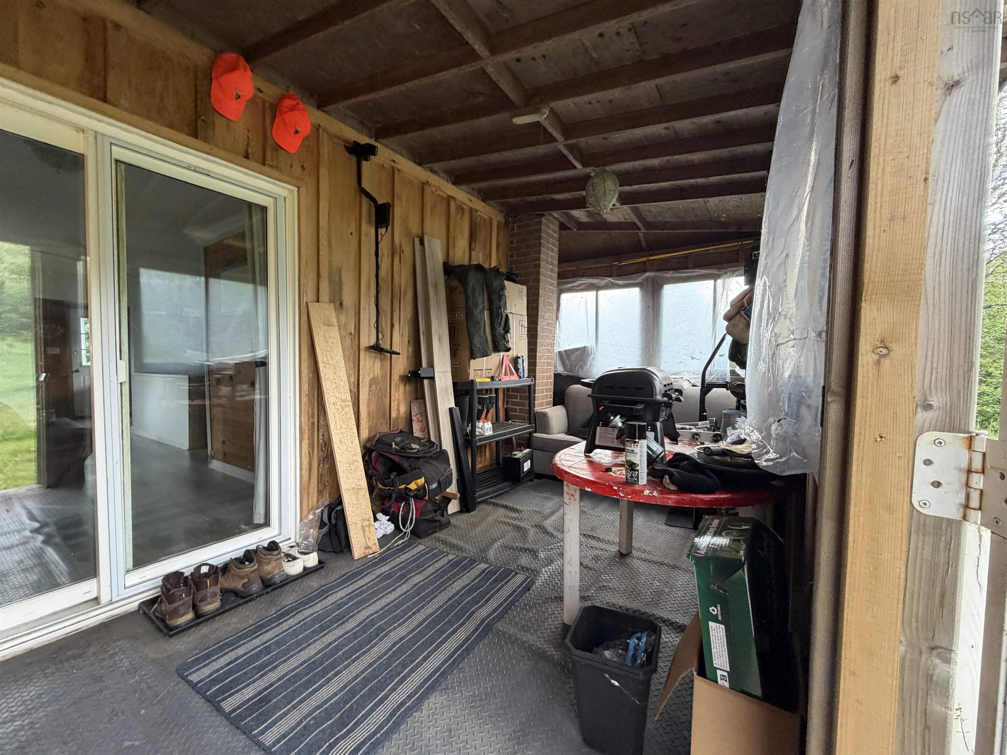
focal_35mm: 14
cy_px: 378
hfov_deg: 102.1
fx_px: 407
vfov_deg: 85.7
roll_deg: -0.8
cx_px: 504
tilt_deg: -3.9
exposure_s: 1/121
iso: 250
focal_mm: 2.22
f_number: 2.2
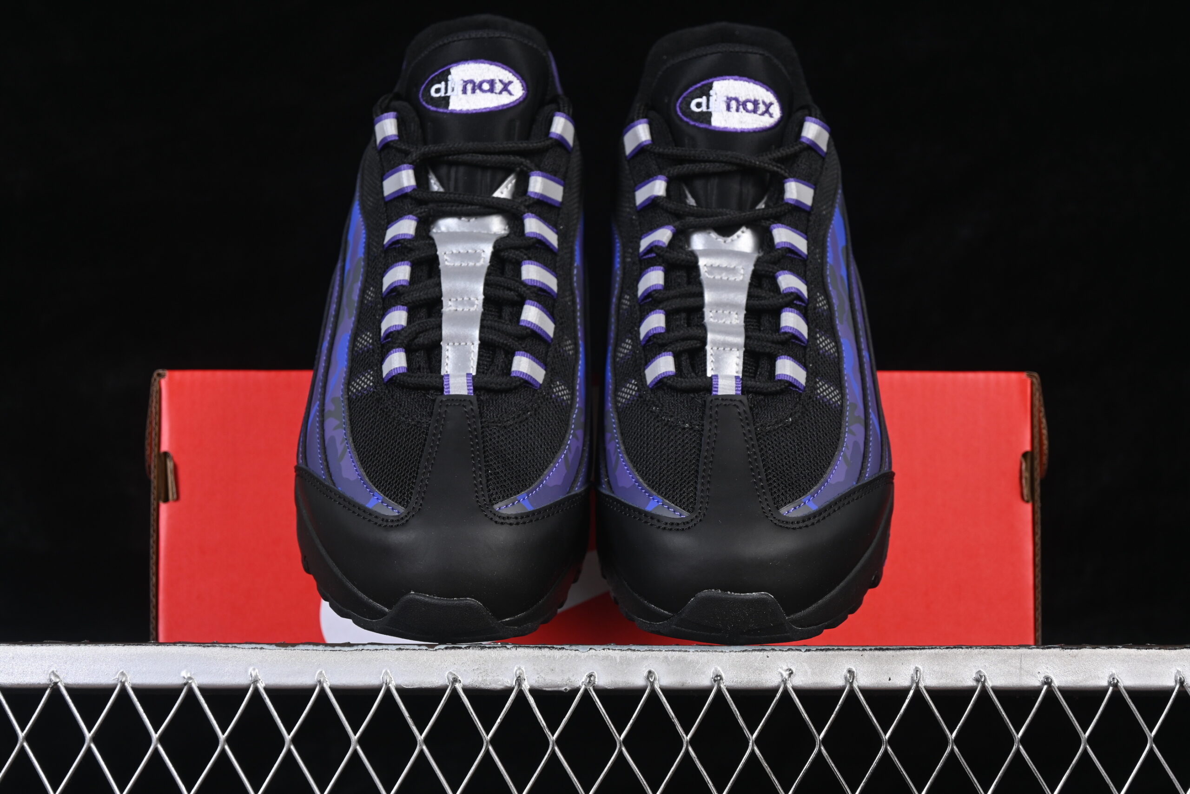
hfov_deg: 27.0
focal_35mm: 75
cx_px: 595
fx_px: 2479
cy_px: 397
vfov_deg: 18.2
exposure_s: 1/60
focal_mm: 50
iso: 160
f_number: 6.3
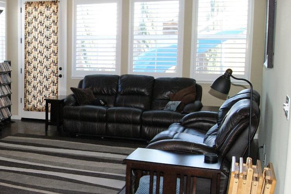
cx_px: 12
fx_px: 437
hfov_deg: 34.1
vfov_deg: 24.9
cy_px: 61
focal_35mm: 54
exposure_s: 1/60
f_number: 5.6
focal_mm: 18
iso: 400
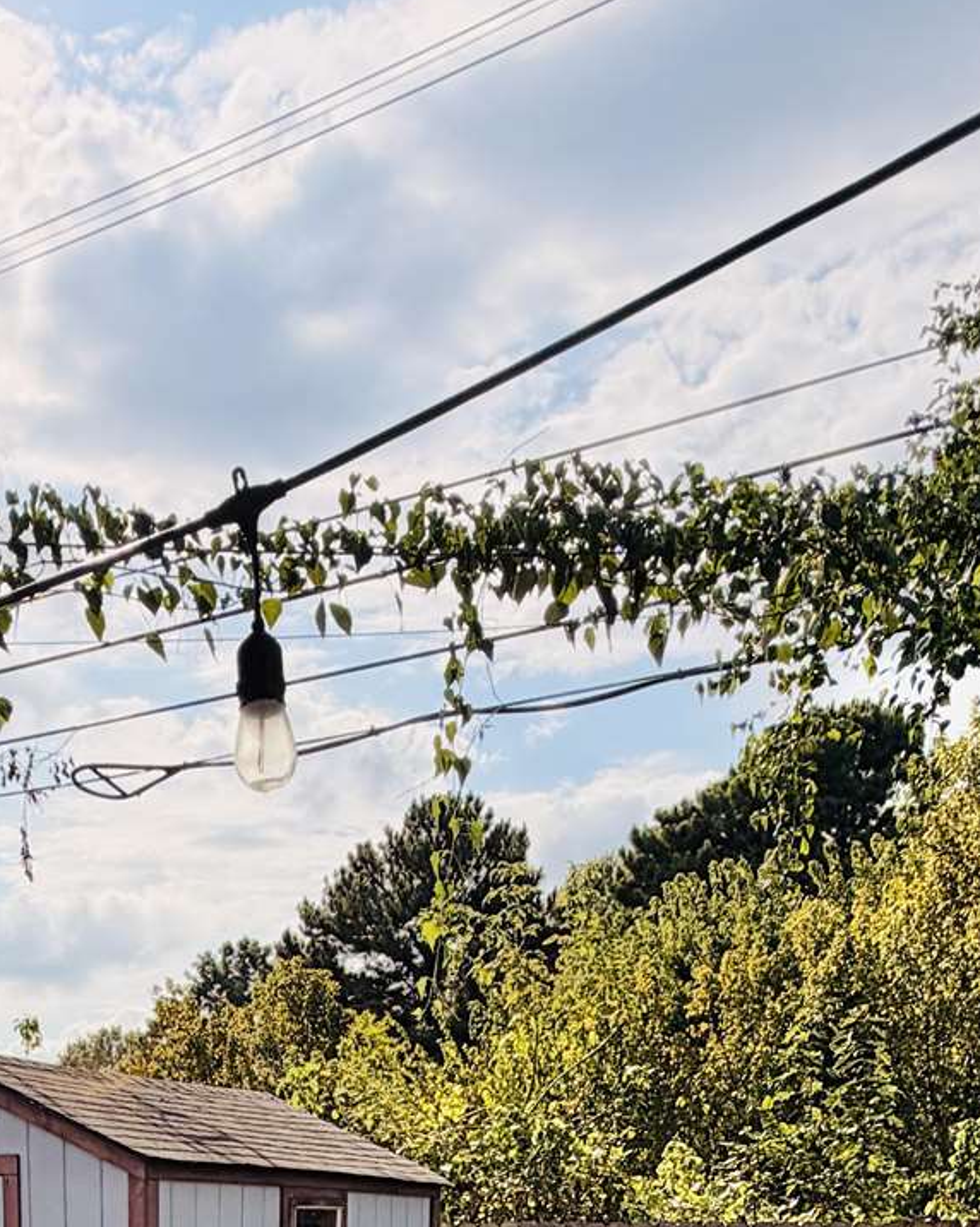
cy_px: 1654
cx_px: 238
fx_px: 1597
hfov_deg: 33.4
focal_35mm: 44
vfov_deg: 31.0
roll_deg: -0.3
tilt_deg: -13.9
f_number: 2.2
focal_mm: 2.22
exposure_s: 1/2506
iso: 25
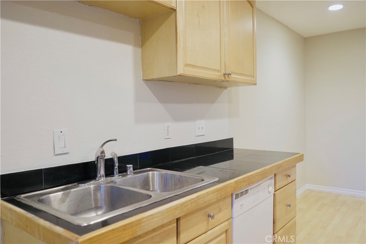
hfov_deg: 65.5
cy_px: 122
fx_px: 285
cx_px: 183
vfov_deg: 46.4
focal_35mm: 28
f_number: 3.5
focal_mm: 28
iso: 500
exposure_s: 1/40
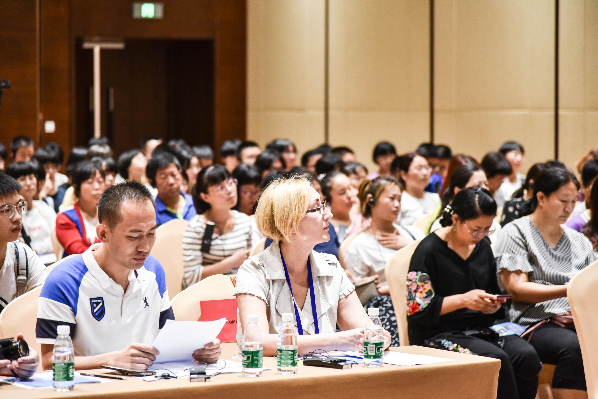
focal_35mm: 120
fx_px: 1994
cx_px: 299
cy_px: 200
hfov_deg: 17.1
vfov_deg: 11.4
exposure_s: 1/125
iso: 1000
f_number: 4
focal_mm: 120
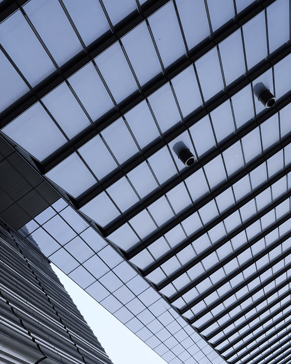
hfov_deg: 24.2
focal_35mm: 63
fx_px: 678
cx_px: 141
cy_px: 324
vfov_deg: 28.9
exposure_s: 1/500
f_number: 7.1
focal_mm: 23
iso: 200
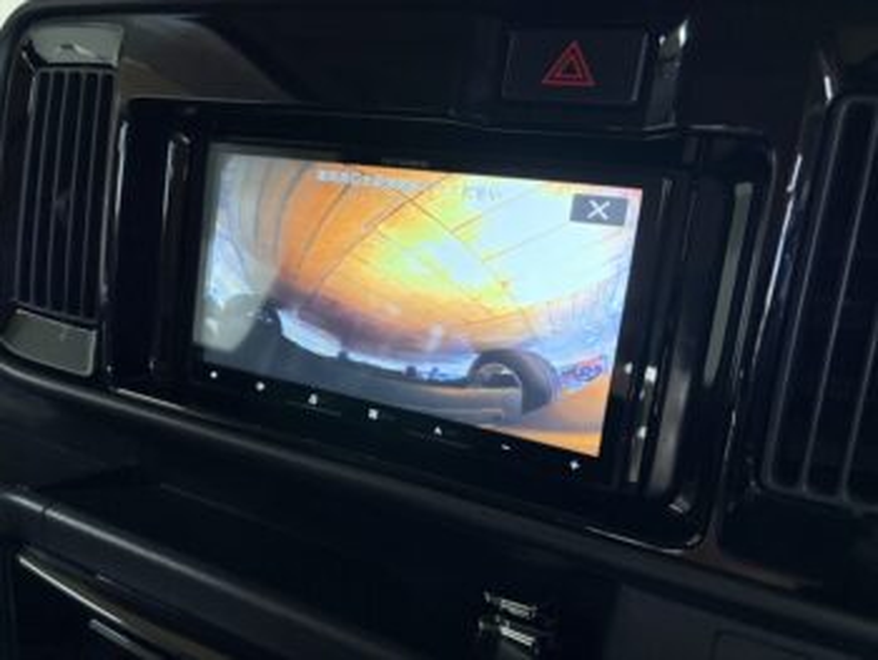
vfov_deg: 53.1
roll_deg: +0.9
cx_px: 439
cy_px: 330
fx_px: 660
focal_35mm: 26
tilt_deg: -22.3
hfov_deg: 67.3
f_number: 1.6
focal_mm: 5.96
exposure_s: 1/60
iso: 320
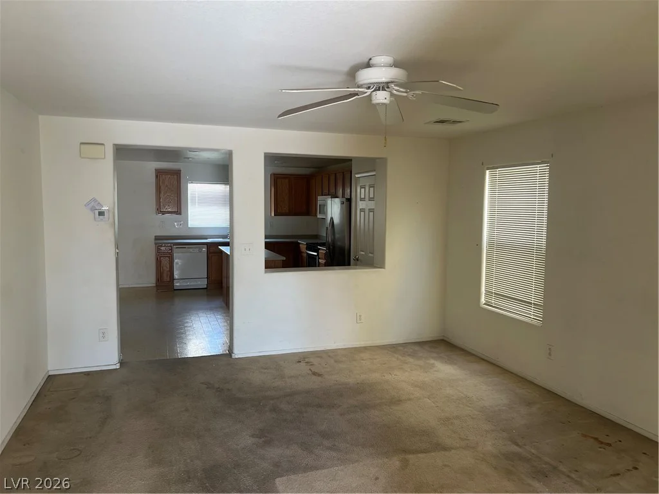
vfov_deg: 53.1
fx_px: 495
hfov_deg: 67.3
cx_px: 330
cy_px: 247
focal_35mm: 26
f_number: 1.5
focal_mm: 5.7
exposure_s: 1/106
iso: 125
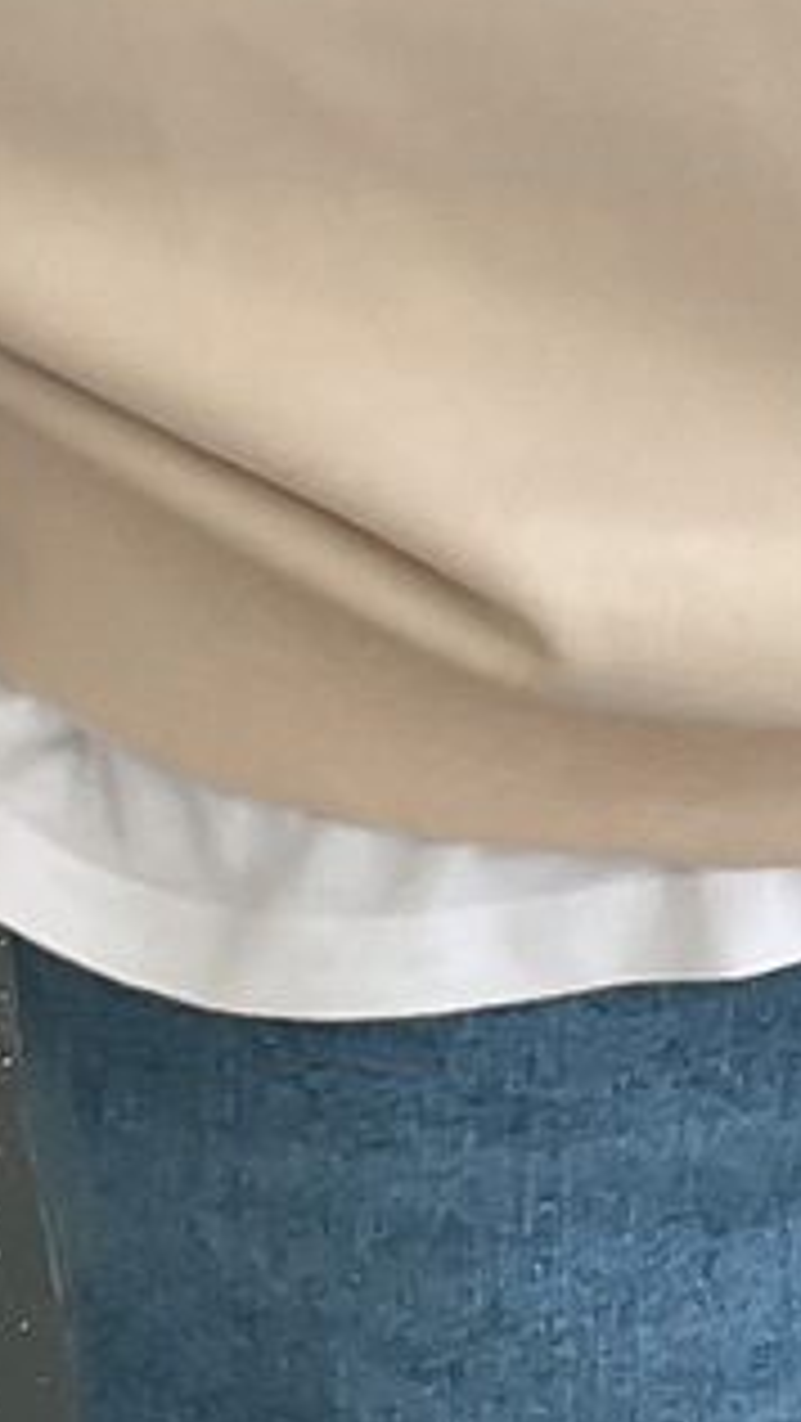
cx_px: 1008
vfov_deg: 13.1
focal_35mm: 160
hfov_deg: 7.5
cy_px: -207
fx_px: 6035
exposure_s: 1/120
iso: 32
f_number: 1.8
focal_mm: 3
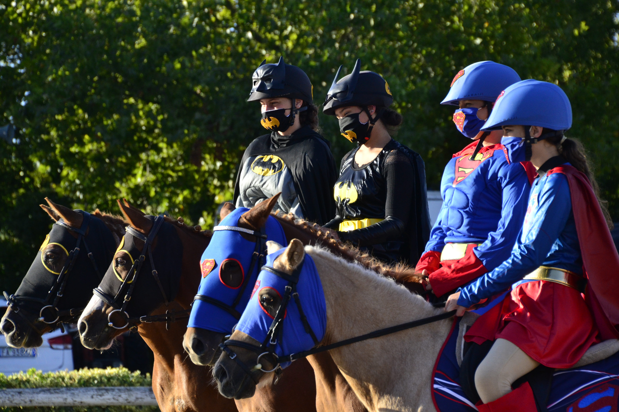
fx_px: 4771
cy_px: 206
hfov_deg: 7.4
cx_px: 310
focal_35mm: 278
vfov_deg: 5.0
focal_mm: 185
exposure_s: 1/500
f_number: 10
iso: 800
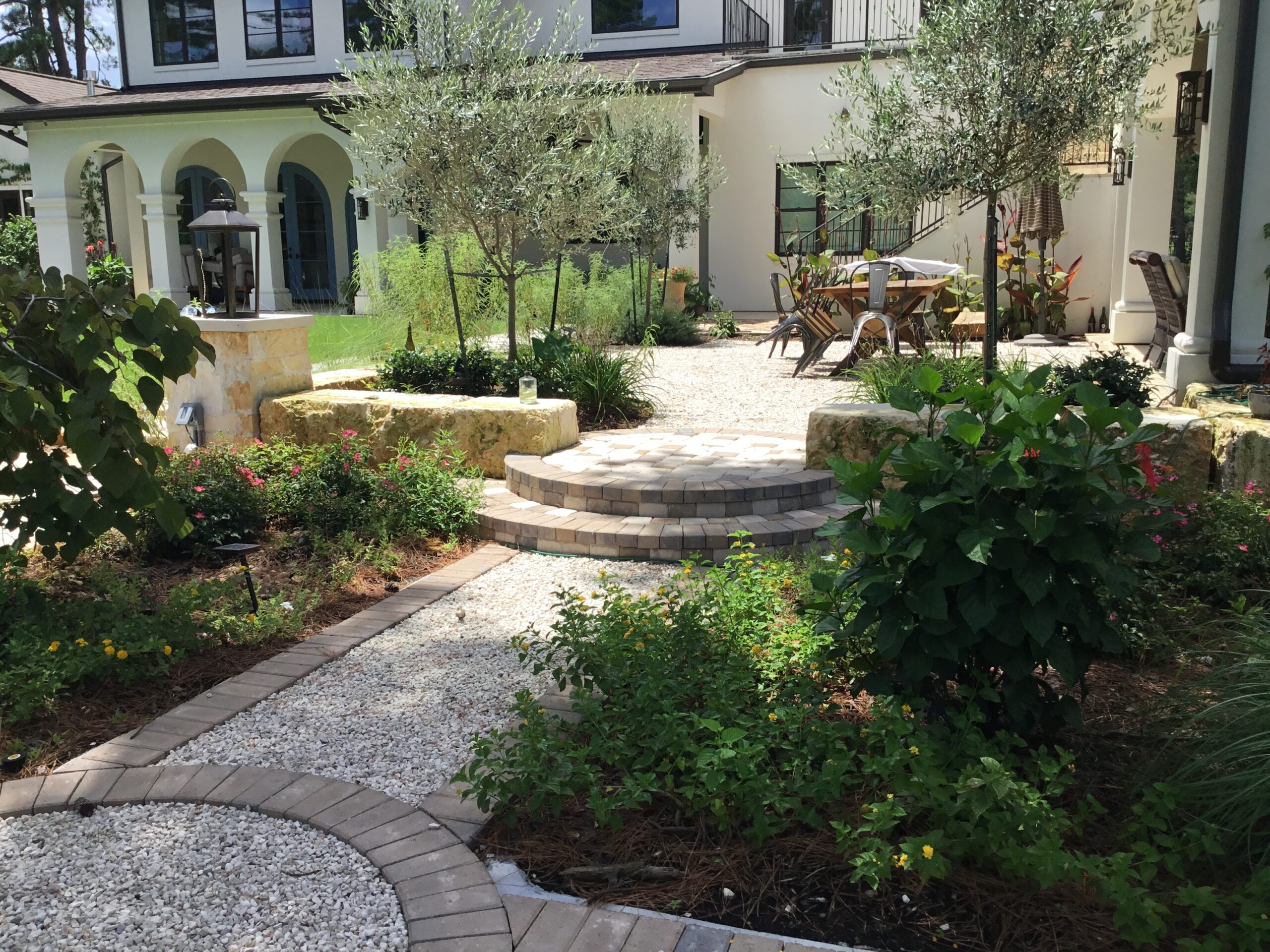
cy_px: 476
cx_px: 635
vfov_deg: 45.4
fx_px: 1137
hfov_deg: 58.4
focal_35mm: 31
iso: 25
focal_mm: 3.3
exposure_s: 1/994
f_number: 2.4
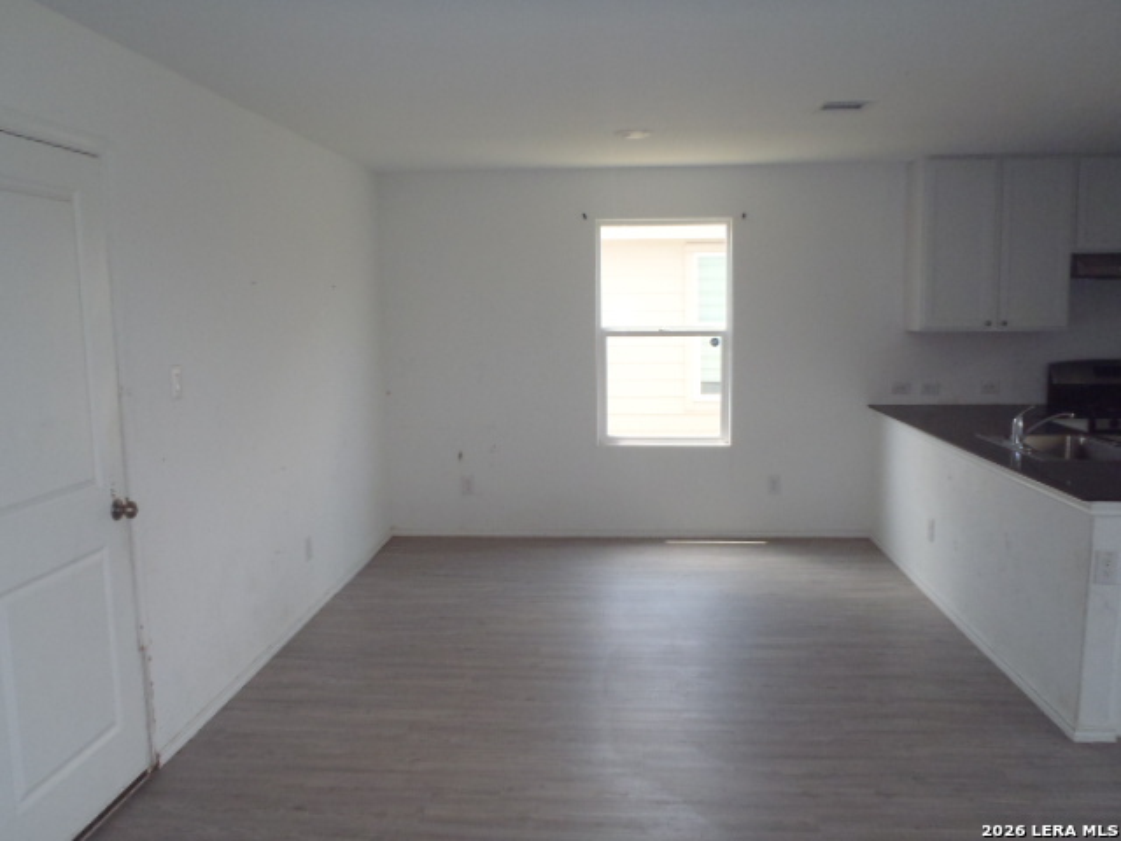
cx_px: 560
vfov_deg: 49.7
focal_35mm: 28
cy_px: 420
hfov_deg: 63.4
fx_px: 907
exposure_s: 1/100
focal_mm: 5
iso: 250
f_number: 3.9
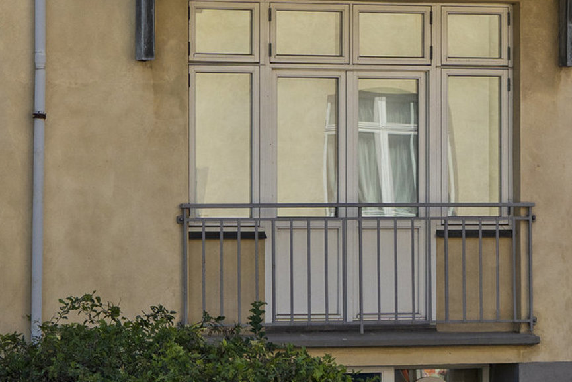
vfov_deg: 6.1
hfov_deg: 9.3
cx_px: 238
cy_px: -248
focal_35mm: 222
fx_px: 3528
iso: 400
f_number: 3.2
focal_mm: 50
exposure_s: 1/4000
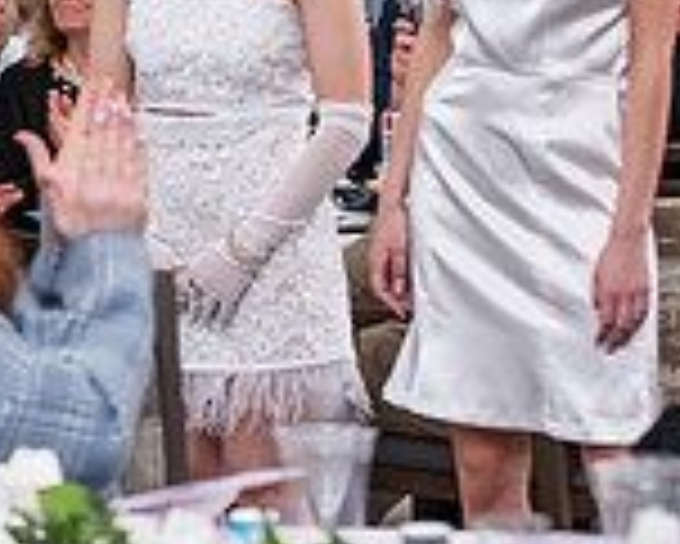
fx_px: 5075
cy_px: -88
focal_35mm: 252
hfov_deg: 7.5
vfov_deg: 6.1
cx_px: -320
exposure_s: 1/250
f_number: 3.5
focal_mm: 70
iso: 1600
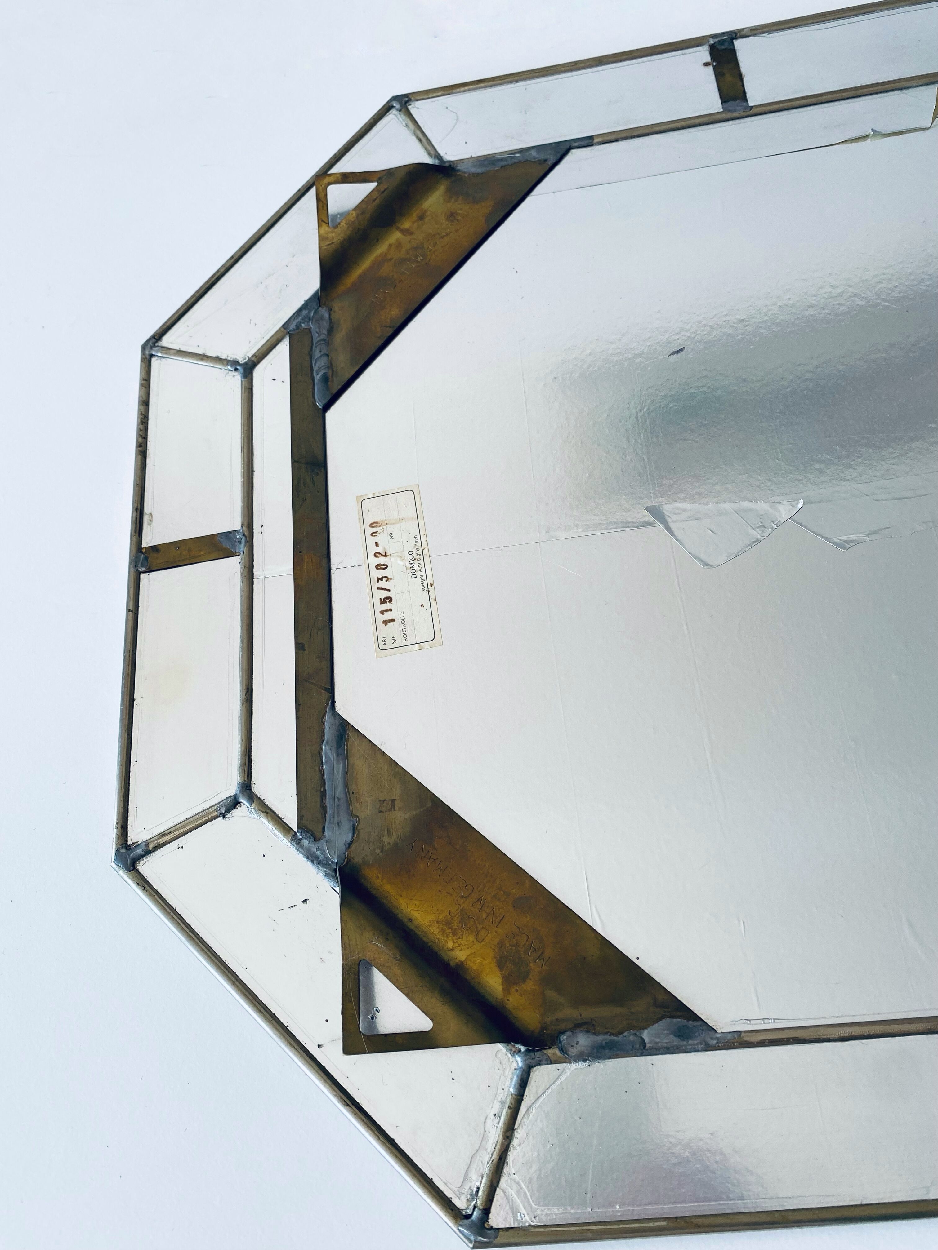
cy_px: 625
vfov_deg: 67.3
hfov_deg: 53.1
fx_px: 939
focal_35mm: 26
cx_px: 469
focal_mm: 4.25
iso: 32
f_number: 1.8
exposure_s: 1/194
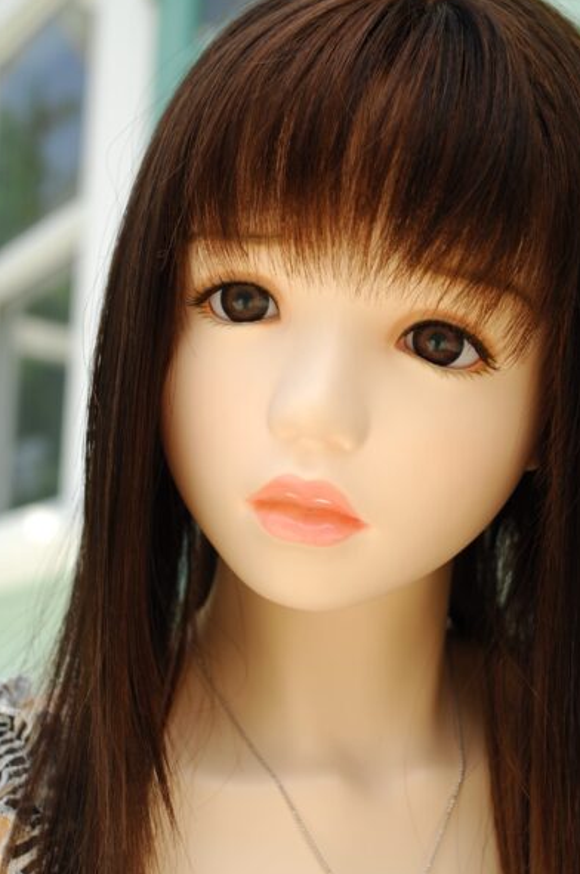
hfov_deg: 22.7
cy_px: 451
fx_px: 1445
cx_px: 291
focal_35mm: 60
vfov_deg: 33.7
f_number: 4
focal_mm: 35
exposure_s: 1/400
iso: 100
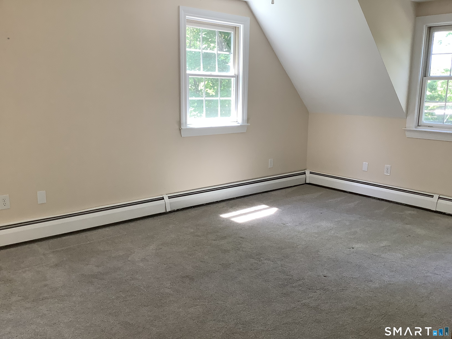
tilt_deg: -12.3
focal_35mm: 31
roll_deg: +0.1
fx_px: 405
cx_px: 226
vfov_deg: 45.4
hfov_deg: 58.4
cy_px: 170
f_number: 2.4
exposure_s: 1/60
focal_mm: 3.3
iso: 80
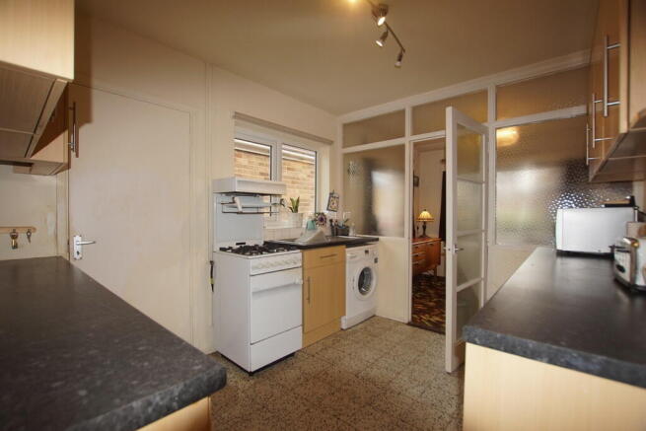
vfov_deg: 77.4
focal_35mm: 15
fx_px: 269
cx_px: 323
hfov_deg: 100.4
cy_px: 216
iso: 320
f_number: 4
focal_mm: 10
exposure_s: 1/160
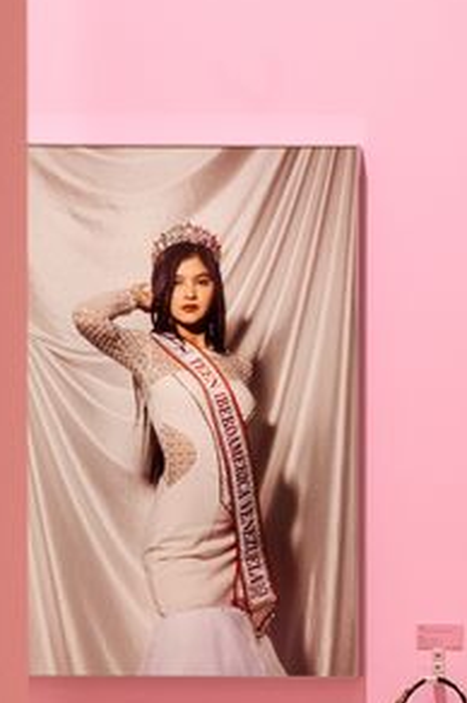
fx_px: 1658
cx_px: 780
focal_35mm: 85
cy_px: 509
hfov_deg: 14.5
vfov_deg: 23.7
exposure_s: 1/60
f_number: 8
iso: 6400
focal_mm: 31
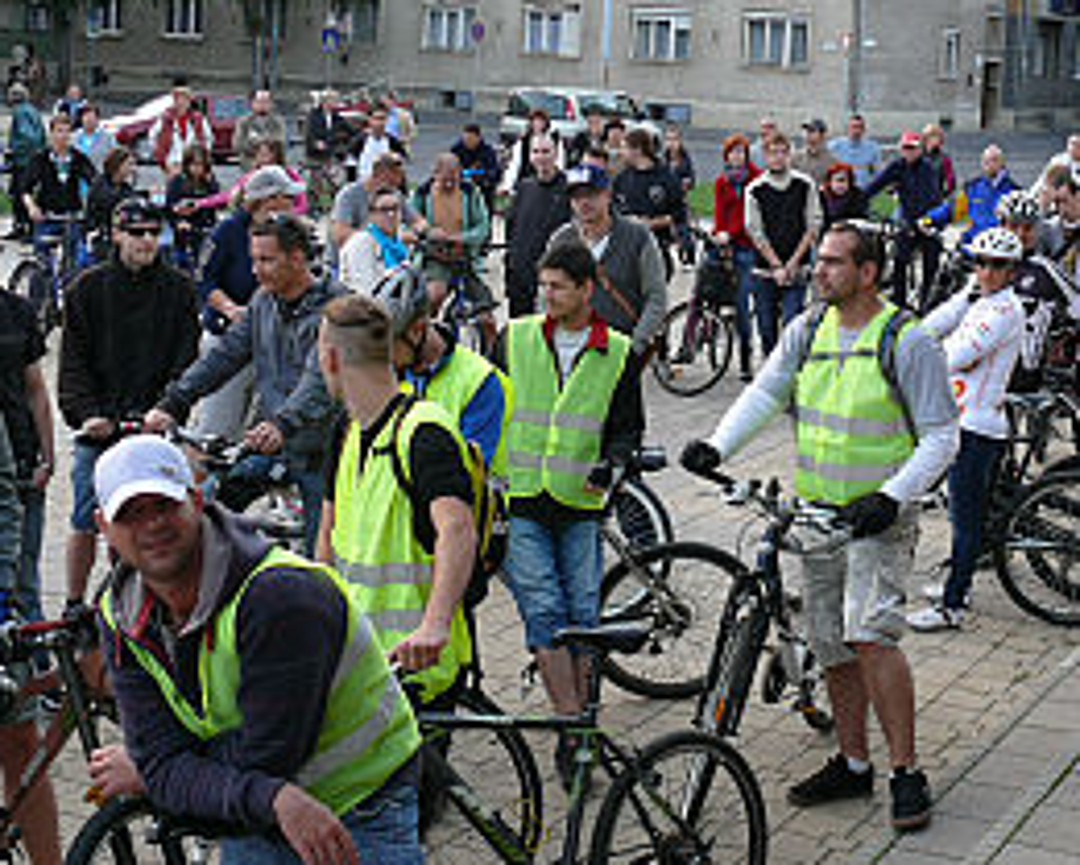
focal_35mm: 59
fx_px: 1887
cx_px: 819
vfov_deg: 25.7
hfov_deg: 31.3
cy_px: 294
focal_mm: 7.4
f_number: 2.8
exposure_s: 1/100
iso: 100
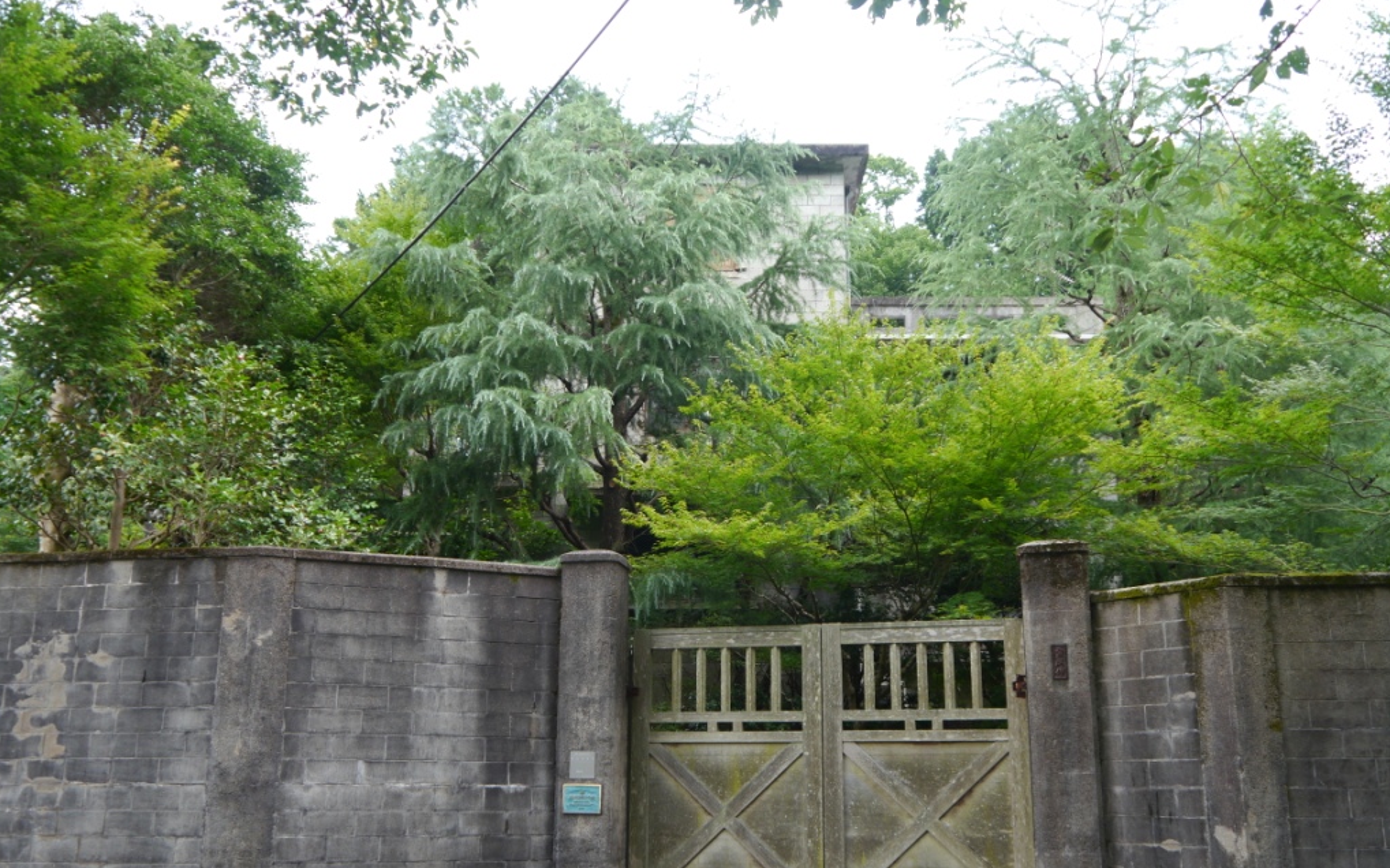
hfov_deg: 59.7
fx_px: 1212
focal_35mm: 32
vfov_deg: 39.3
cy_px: 521
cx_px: 698
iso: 160
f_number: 3.6
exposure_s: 1/100
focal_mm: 15
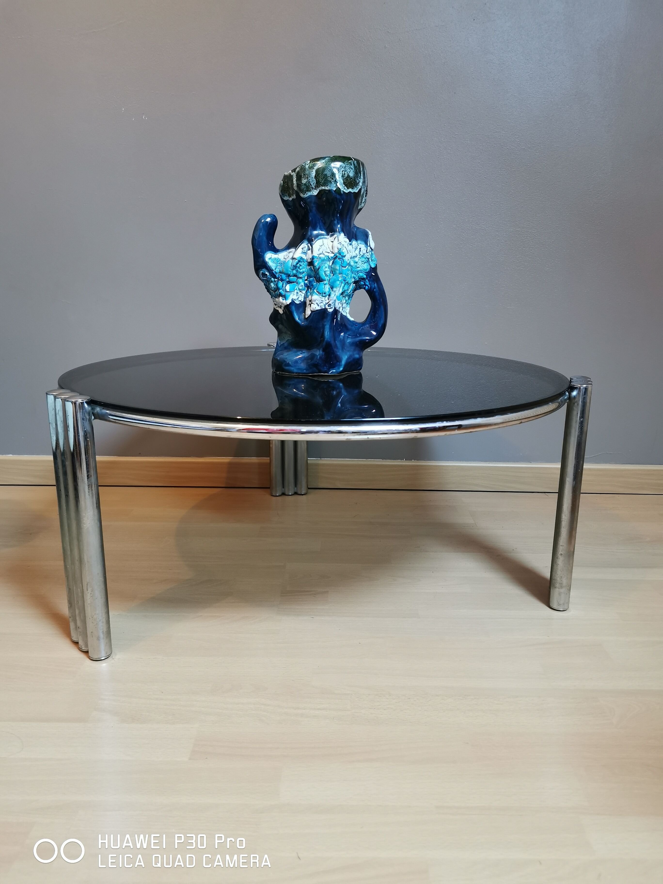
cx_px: 332
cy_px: 442
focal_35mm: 27
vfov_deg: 65.3
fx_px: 690
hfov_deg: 51.4
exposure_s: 1/33.3
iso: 320
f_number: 1.6
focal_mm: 5.56
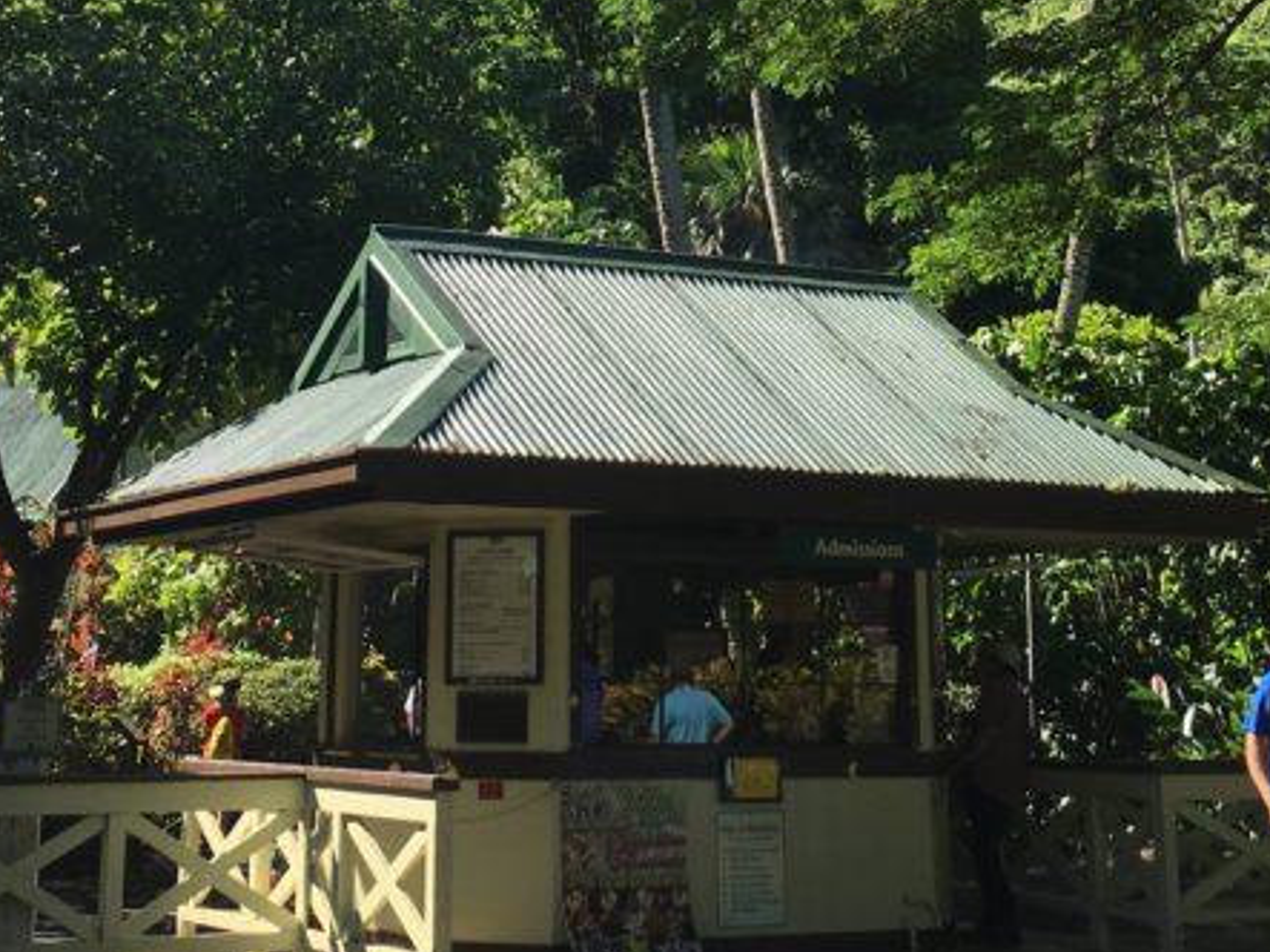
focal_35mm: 67
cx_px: 568
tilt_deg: +13.4
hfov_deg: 29.0
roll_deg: -0.3
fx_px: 2457
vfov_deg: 21.3
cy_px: 54
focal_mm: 4.15
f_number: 2.2
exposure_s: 1/845
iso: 25
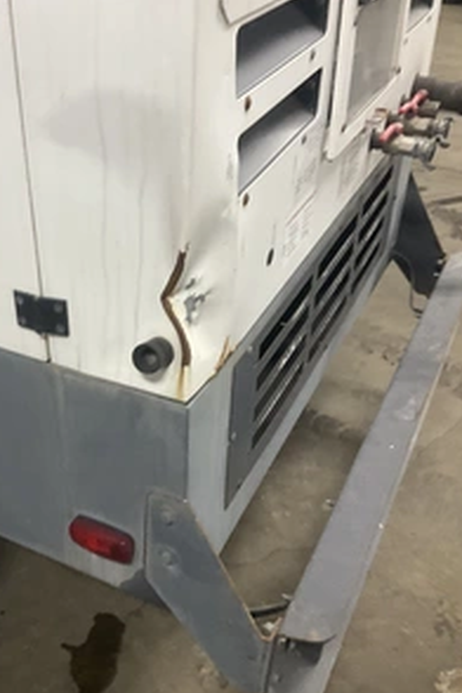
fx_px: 789
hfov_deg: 32.2
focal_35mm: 41
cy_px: 349
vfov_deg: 47.4
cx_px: 134
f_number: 1.8
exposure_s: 1/60
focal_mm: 3
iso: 200
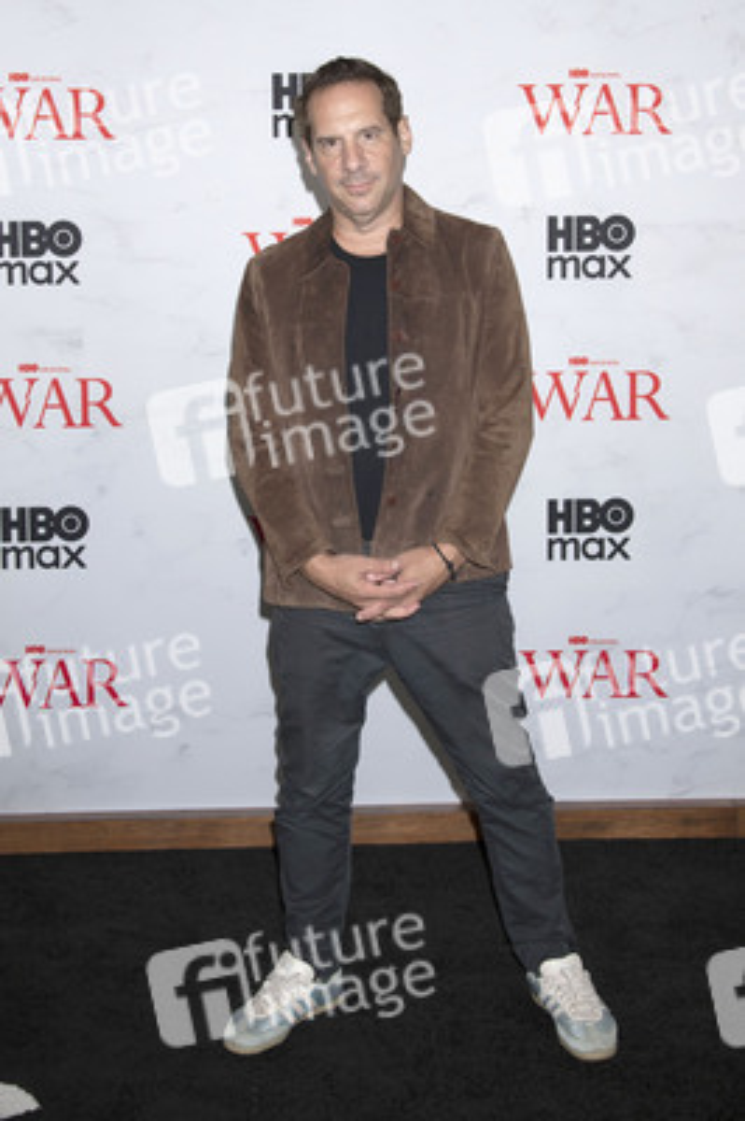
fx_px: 1182
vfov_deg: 50.7
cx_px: 372
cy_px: 560
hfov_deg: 35.0
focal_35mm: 38
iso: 640
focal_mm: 38
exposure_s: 1/200
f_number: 6.3
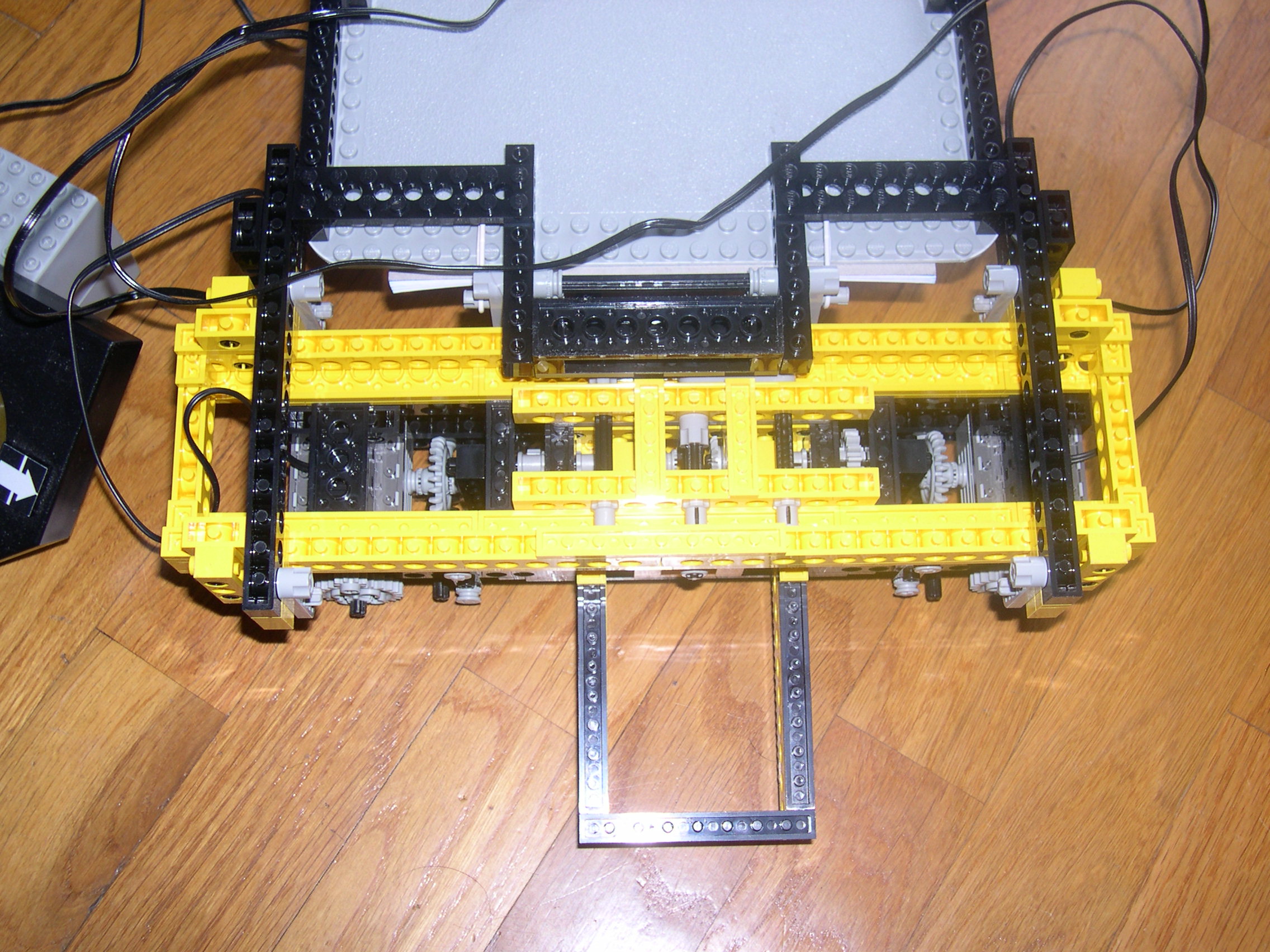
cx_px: 635
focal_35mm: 42
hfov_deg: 44.8
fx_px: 1541
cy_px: 476
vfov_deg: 34.3
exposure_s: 1/60
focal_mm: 9
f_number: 2.9
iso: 100
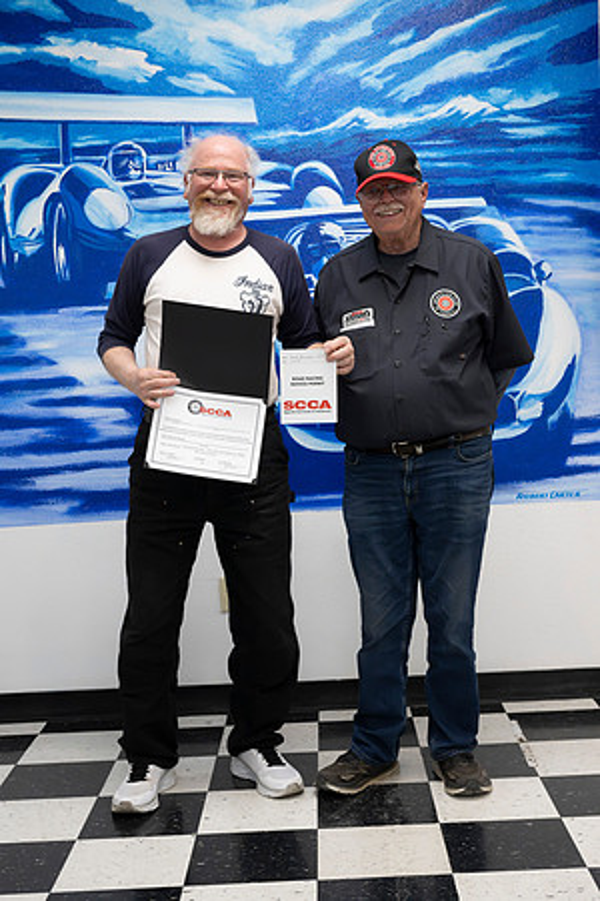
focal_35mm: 47
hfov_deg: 28.6
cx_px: 300
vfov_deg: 41.9
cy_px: 450
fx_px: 1175
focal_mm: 47
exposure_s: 1/250
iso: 8000
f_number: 7.1
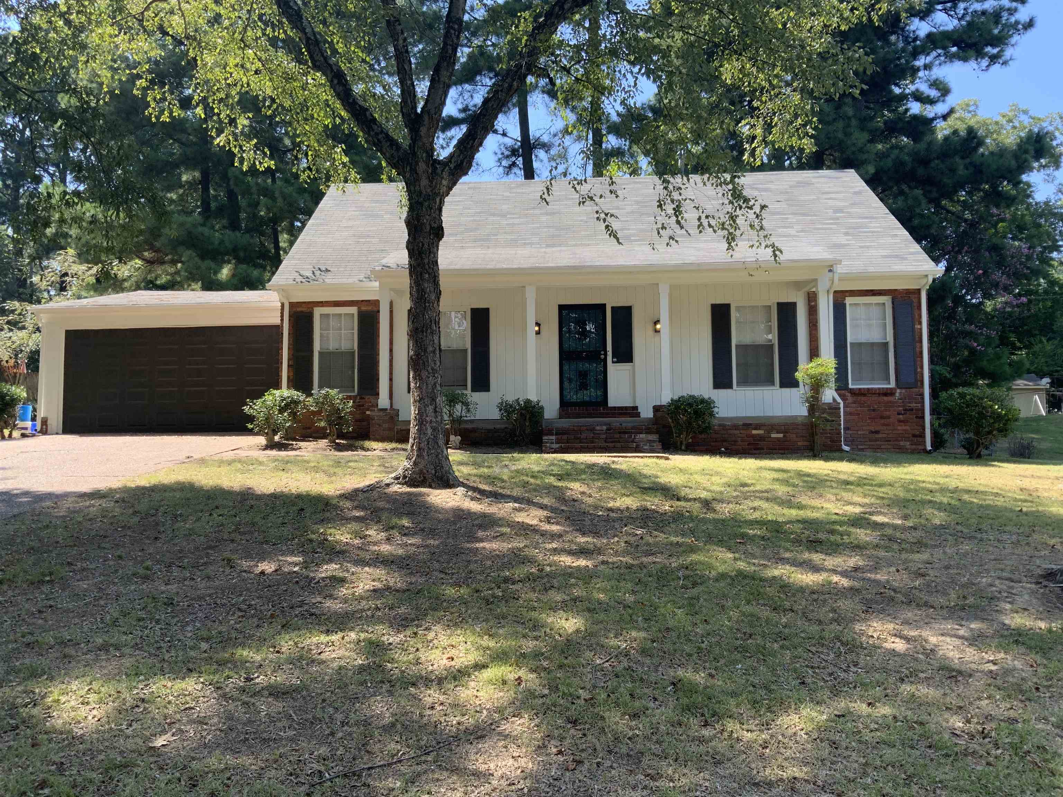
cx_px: 532
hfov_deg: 61.7
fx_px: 891
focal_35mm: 29
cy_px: 398
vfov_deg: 48.2
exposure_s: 1/312
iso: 16
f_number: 1.8
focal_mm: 3
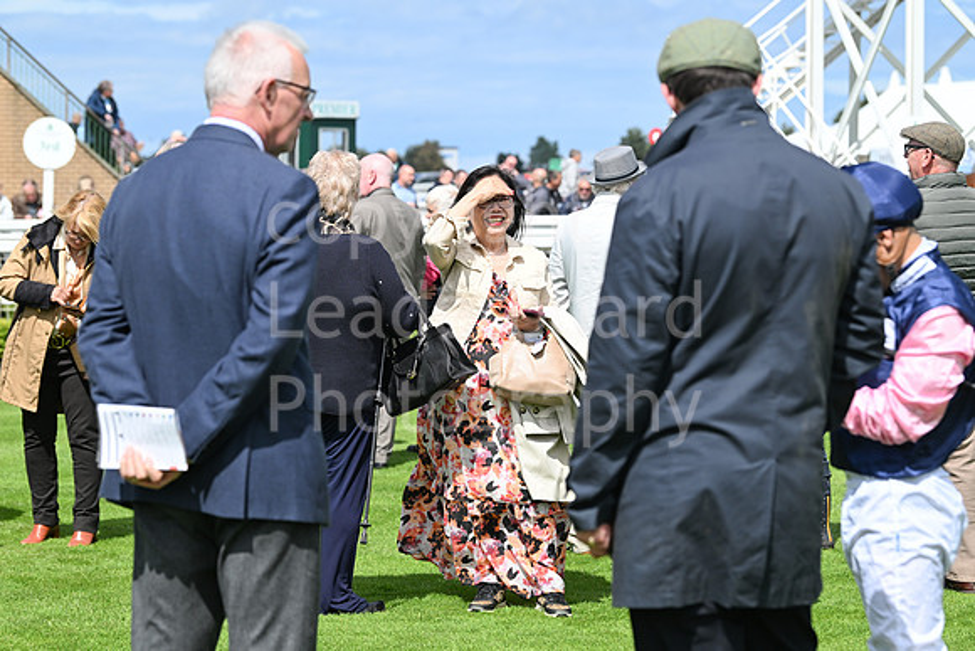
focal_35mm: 120
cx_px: 488
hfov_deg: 17.1
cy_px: 326
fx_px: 3251
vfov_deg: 11.4
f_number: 5.6
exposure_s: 1/2500
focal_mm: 120
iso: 500
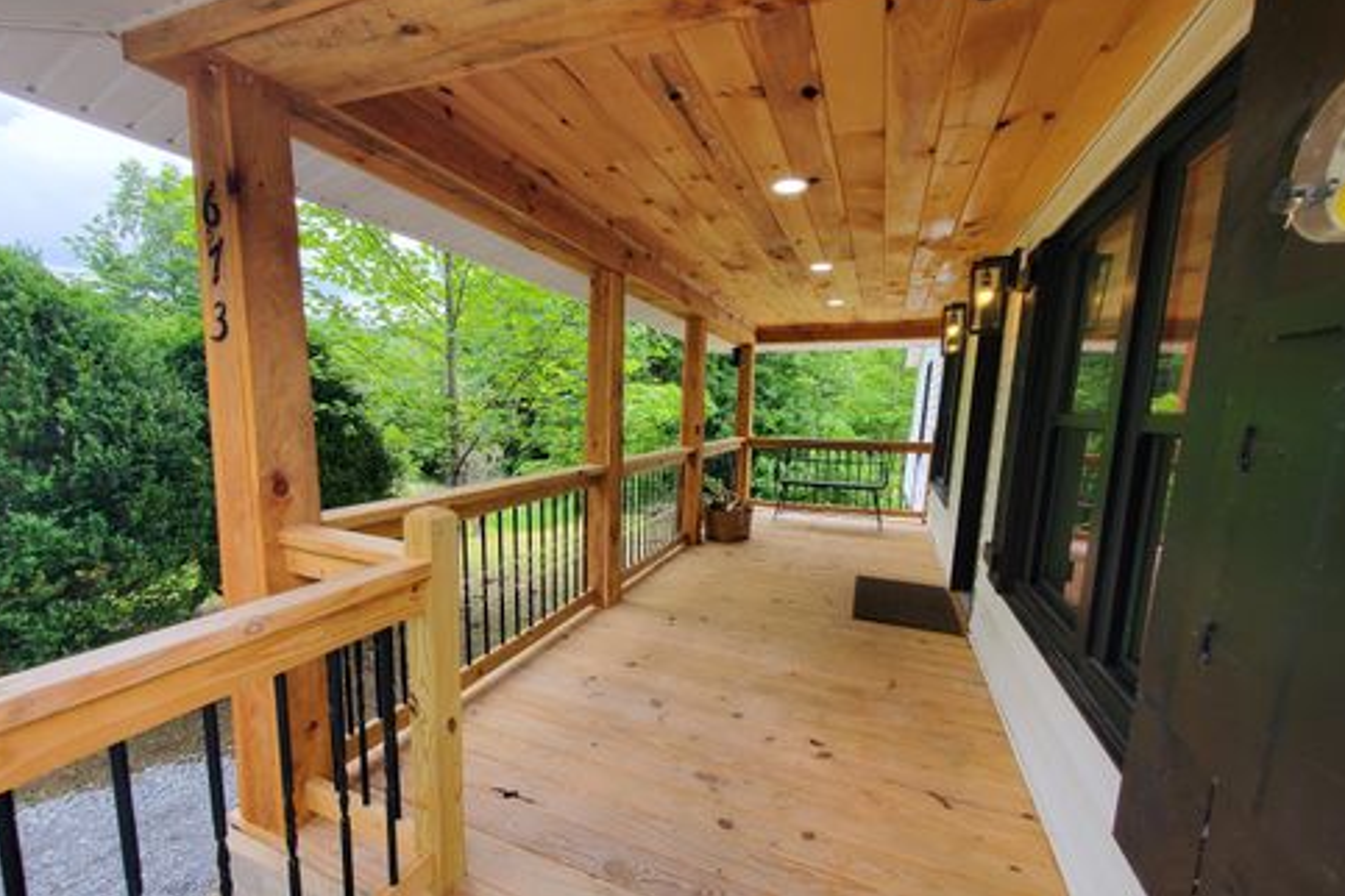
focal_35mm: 14
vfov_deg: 81.0
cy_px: 486
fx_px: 523
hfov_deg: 104.2
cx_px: 660
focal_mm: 1.8
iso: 64
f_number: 2.2
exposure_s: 1/120
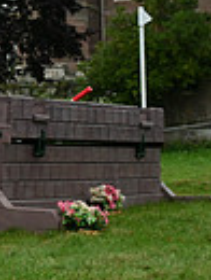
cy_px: 10
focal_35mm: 171
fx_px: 1385
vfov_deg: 11.4
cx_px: -297
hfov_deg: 8.0
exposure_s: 1/1250
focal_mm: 40
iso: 500
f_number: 5.6
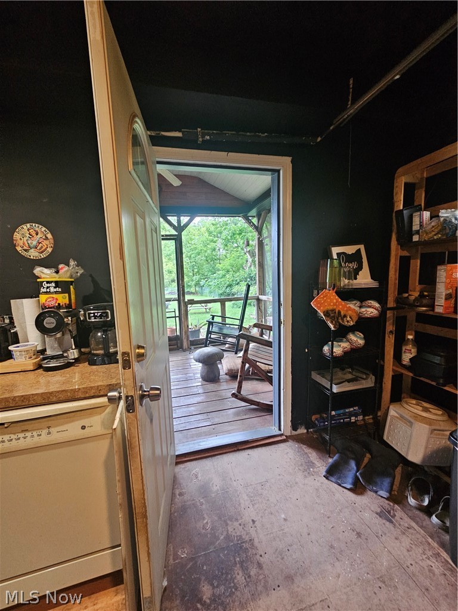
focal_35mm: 13
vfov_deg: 106.2
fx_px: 229
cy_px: 306
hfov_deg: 89.9
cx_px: 229
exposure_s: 1/30
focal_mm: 2.2
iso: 400
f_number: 2.2
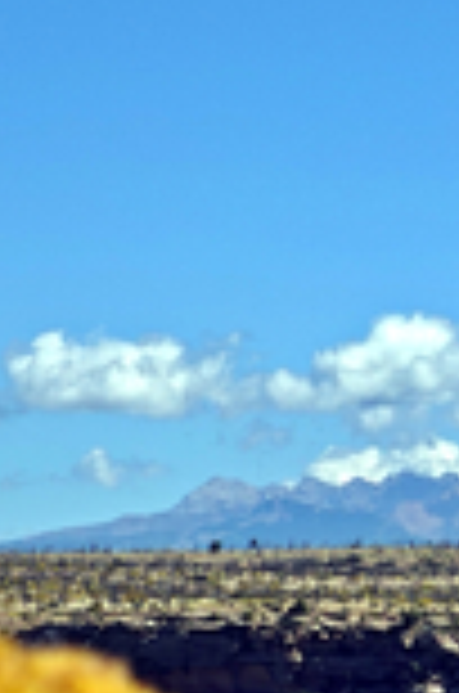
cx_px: 648
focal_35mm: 295
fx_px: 5667
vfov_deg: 7.0
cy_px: 776
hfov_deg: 4.6
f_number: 5.6
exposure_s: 1/800
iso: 125
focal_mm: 29.67
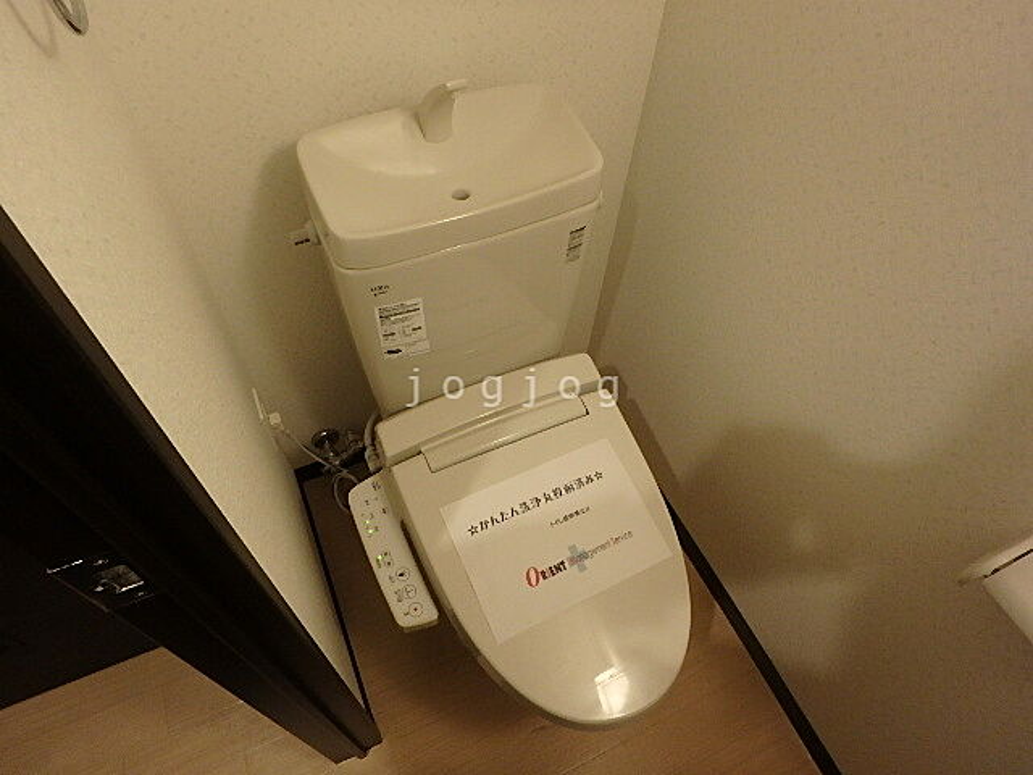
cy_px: 388
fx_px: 627
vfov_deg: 63.4
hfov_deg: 79.0
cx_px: 516
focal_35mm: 21
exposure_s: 1/30
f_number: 3.5
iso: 400
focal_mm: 3.7
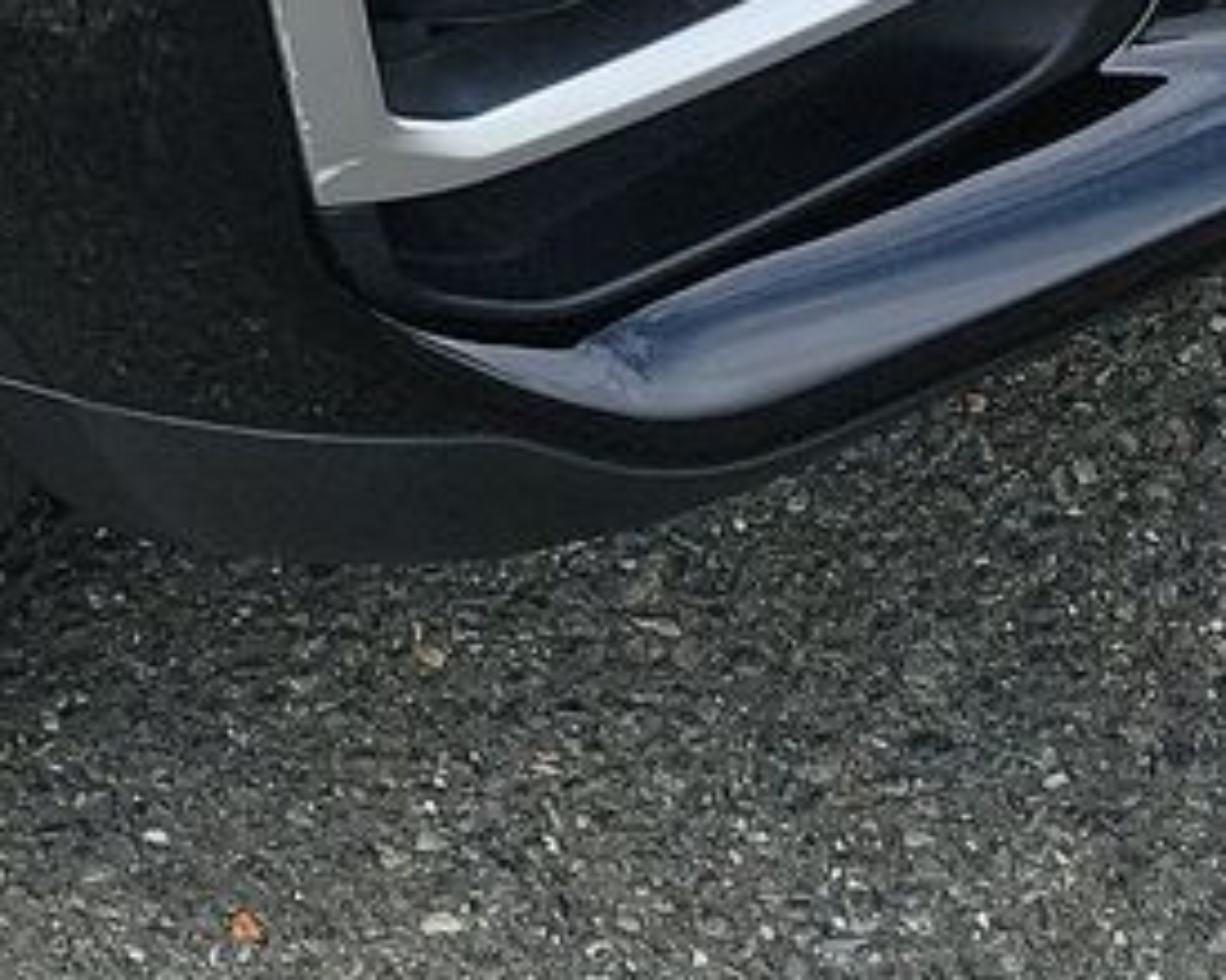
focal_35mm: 137
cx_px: -447
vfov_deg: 9.8
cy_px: -1441
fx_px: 4969
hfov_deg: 13.5
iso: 50
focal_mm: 6.7
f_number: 1.8
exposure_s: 1/516
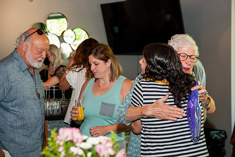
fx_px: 518
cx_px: 132
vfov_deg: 17.2
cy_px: 69
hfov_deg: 25.5
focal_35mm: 79
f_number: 5
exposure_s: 1/125
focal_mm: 70
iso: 640
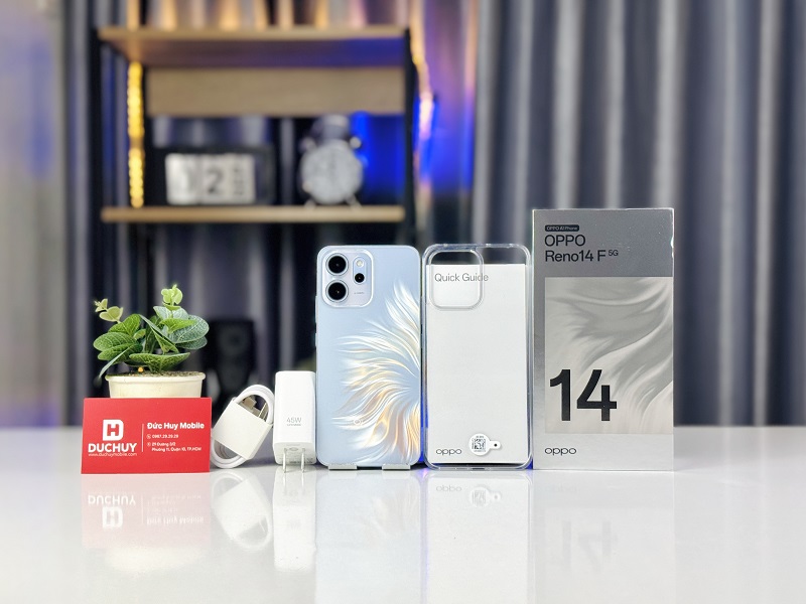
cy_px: 302
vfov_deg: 30.3
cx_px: 403
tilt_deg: -1.3
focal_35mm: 48
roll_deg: +0.7
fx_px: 1118
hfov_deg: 39.7
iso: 64
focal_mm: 6.76
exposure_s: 1/352
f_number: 1.78
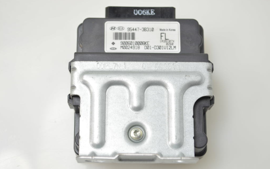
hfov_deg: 24.5
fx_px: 622
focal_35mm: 85
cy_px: 87
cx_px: 135
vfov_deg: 15.5
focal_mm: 55
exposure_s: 1/60
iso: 400
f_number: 5.6
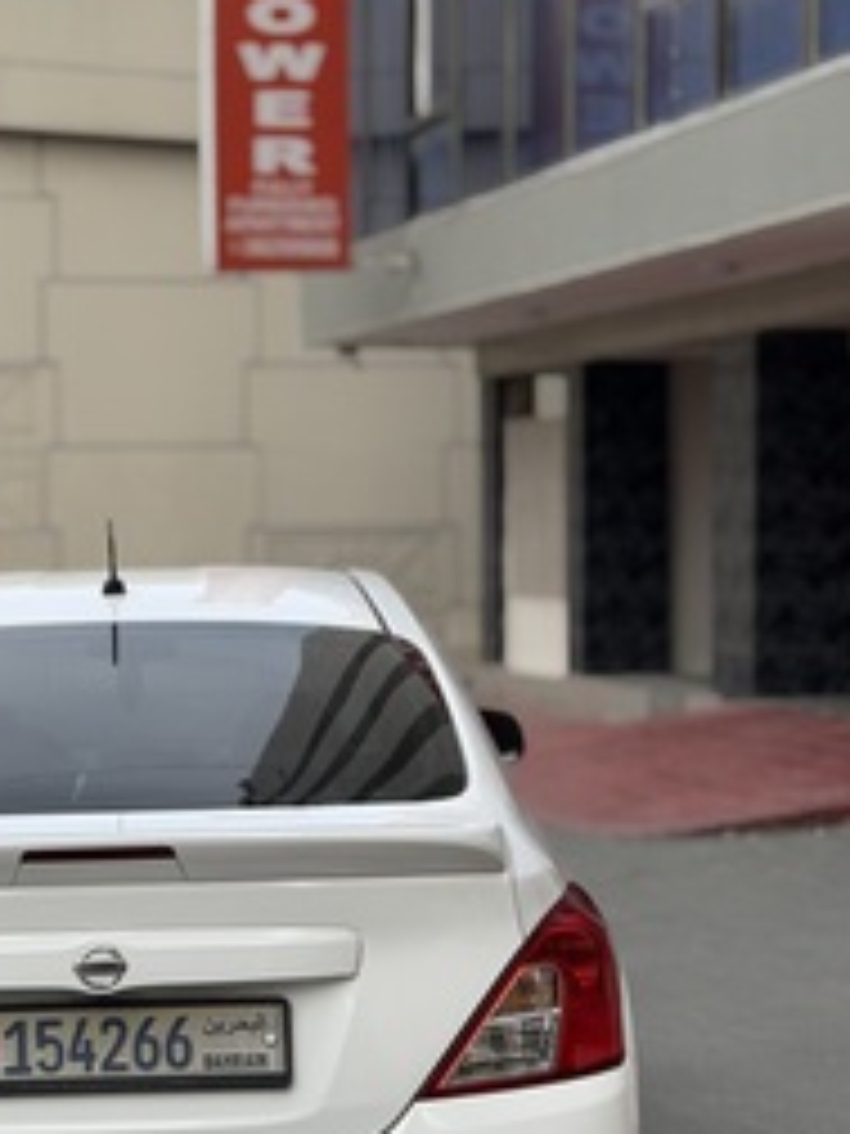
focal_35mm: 87
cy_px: 677
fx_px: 2848
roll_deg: +0.6
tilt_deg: -3.2
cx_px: 133
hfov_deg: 16.8
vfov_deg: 22.5
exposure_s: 1/3226
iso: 64
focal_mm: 6.76
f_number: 1.78
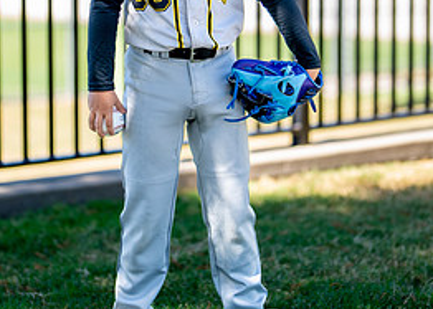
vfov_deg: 10.6
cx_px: 182
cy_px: 43
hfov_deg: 14.9
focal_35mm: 135
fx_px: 1660
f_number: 1.2
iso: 100
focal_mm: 50
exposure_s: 1/1600
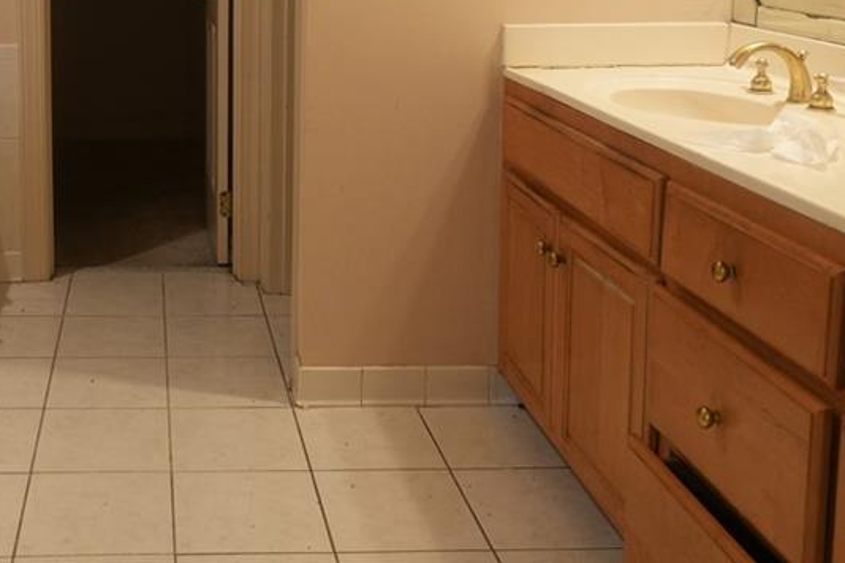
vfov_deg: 28.0
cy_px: 41
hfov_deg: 41.1
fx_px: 1080
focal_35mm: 46
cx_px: 179
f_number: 3.5
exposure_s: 1/30
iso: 800
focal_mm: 16
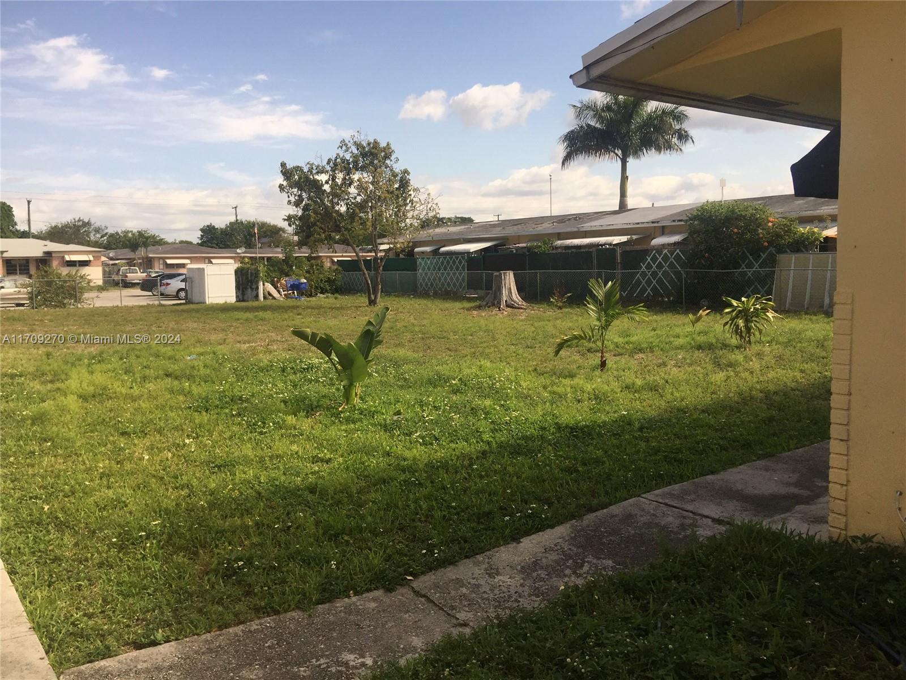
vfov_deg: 48.2
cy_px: 340
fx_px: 759
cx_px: 453
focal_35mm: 29
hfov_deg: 61.7
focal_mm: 4.15
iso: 50
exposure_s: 1/2639
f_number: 2.2
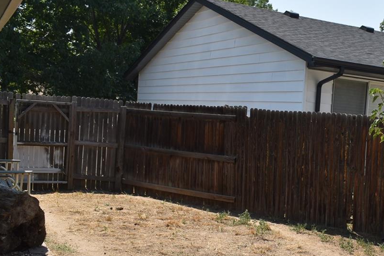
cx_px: 310
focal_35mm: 54
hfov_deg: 35.6
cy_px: 168
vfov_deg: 24.9
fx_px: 576
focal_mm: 18
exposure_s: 1/200
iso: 100
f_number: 9
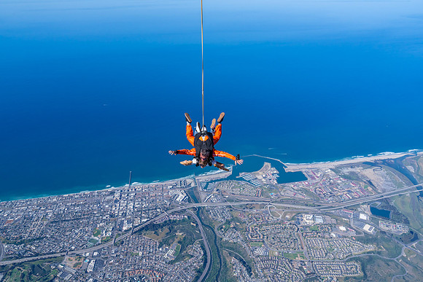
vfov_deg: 49.6
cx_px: 212
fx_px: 306
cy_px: 141
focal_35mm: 26
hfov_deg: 69.4
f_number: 11
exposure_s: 1/1600
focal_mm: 26
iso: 800
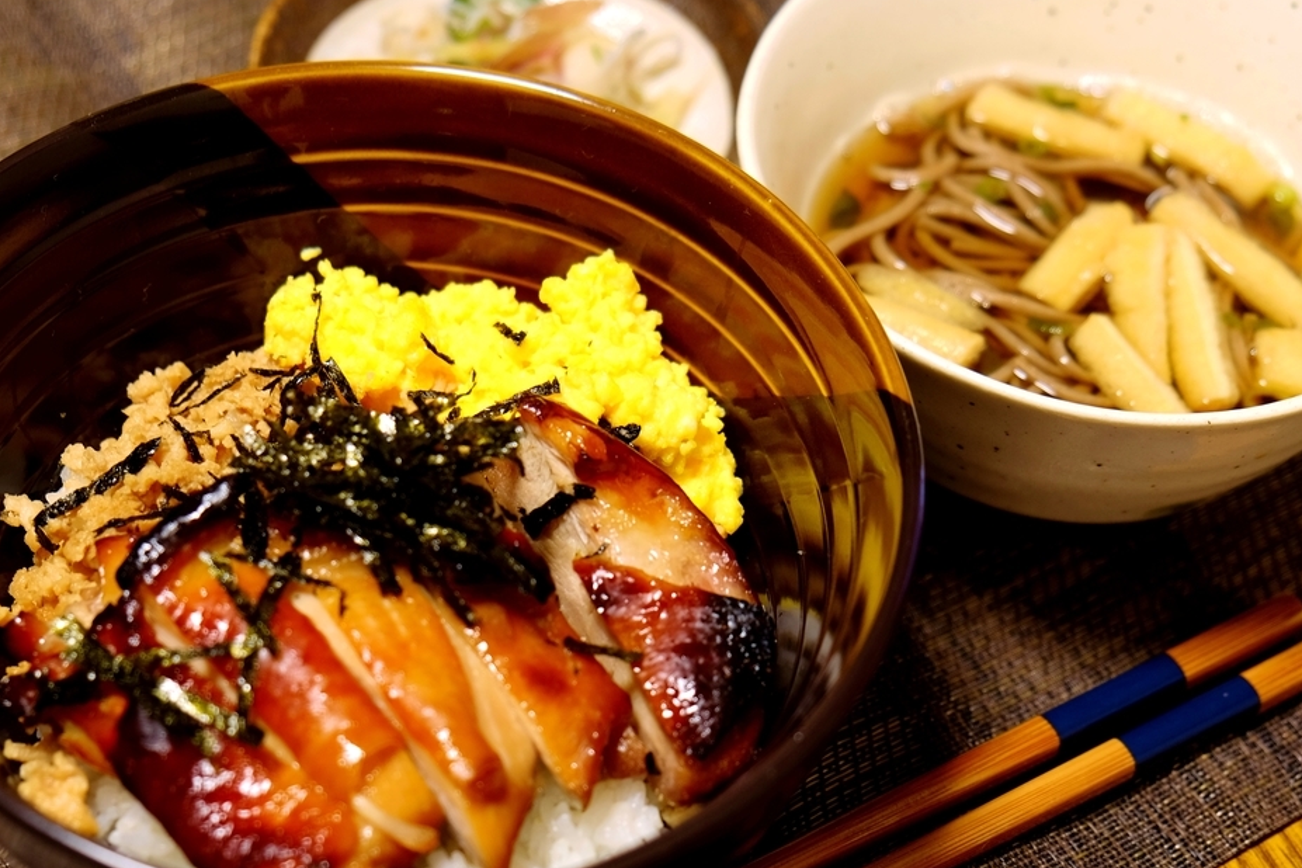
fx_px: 2387
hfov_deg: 30.5
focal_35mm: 66
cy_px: 482
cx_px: 601
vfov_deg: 20.6
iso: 200
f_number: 3.6
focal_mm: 34.3
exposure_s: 1/9
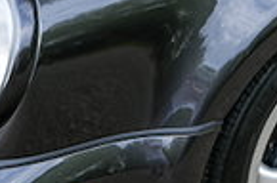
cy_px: -86
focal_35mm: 198
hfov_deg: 10.0
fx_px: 1520
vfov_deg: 6.8
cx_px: 468
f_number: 2.5
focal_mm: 28
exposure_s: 1/400
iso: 100
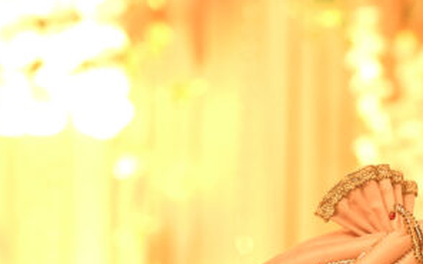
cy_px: 447
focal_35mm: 458
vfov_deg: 2.9
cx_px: 470
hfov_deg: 4.6
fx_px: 5280
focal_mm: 130
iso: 1600
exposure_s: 1/125
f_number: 2.8
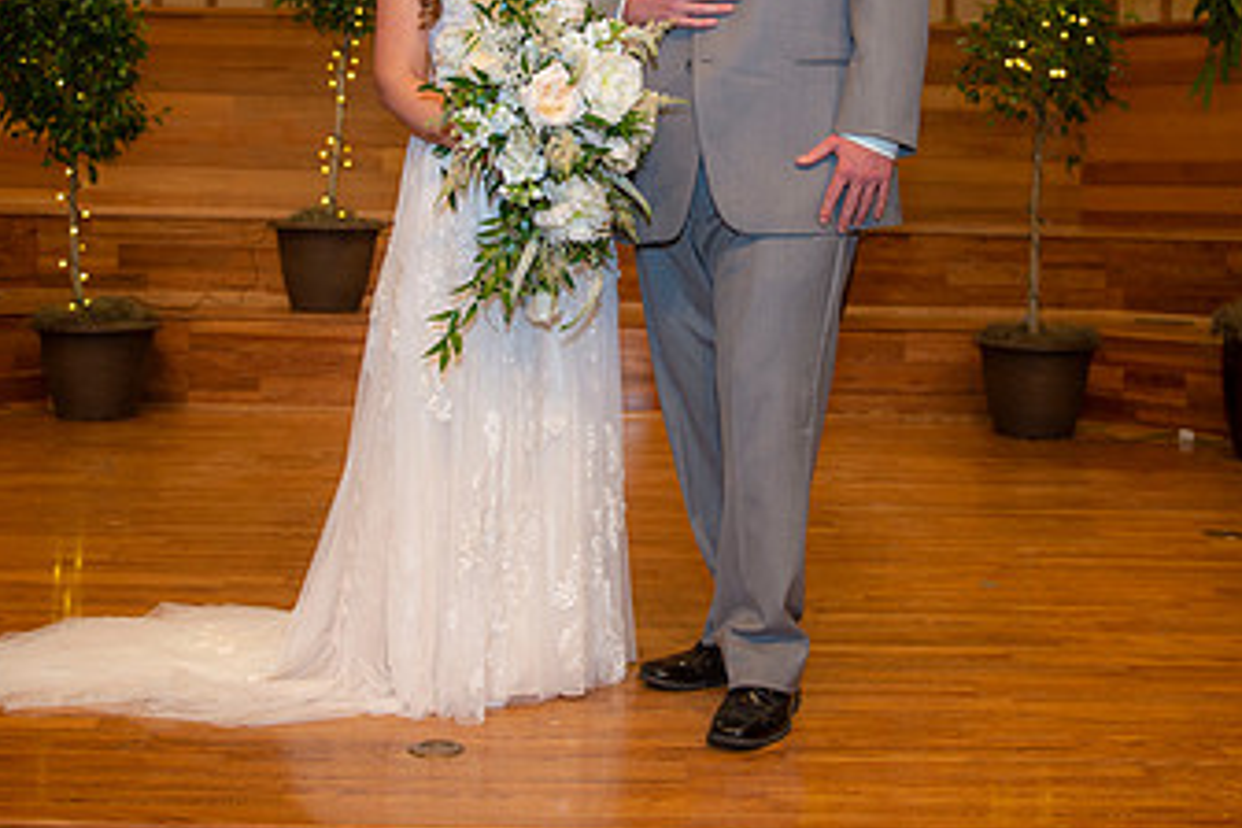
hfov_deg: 39.6
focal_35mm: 50
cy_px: 189
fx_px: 1725
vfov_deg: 26.6
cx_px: 669
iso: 800
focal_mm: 29
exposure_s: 1/160
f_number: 2.8
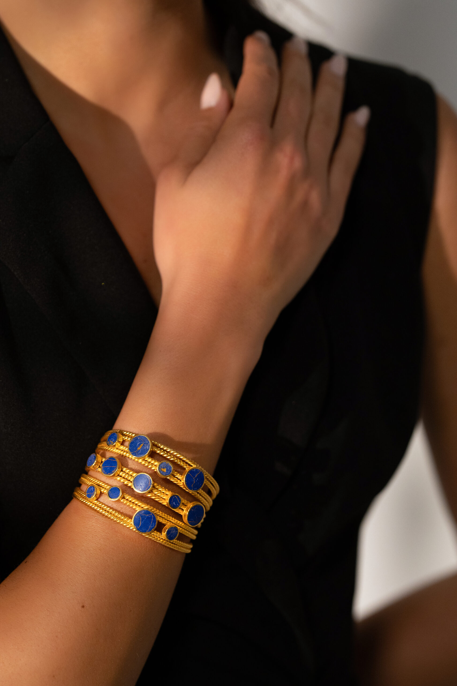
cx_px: 228
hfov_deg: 10.2
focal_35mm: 135
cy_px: 343
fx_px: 2570
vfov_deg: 15.2
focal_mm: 135
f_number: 3.5
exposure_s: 1/125
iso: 2500
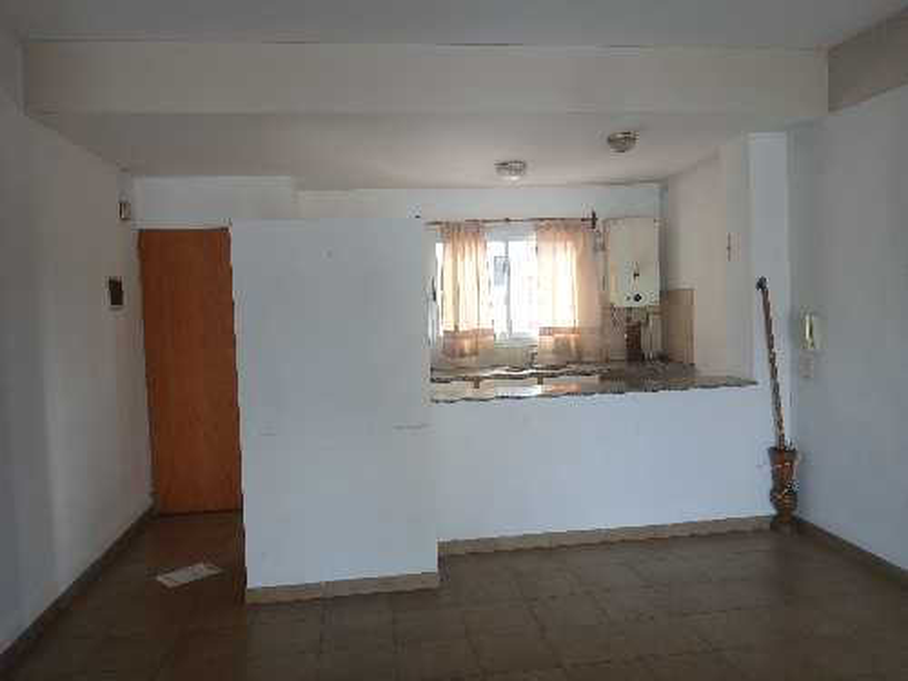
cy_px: 340
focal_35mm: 26
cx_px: 454
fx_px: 682
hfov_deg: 67.3
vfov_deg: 53.1
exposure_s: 1/50
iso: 64
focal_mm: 3.98
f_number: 1.8
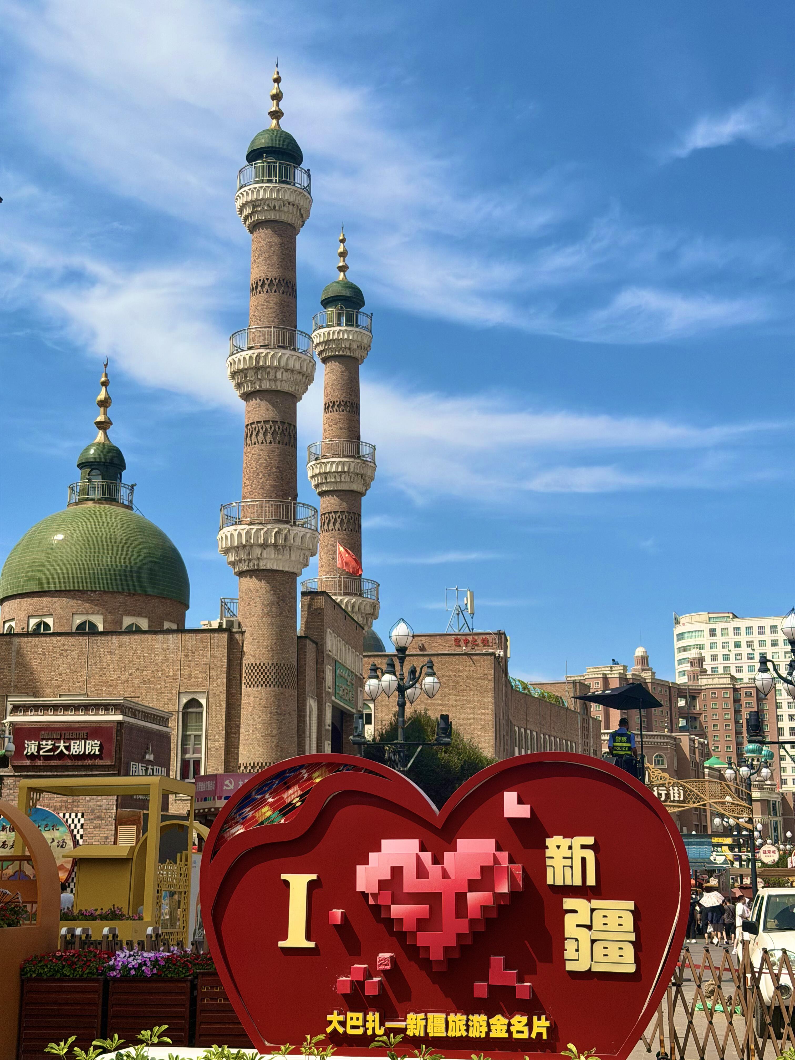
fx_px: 1470
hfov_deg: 30.3
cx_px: 398
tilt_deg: +12.1
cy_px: 530
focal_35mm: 48
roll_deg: -0.5
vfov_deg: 39.7
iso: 80
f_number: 1.78
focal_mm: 6.76
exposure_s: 1/8772
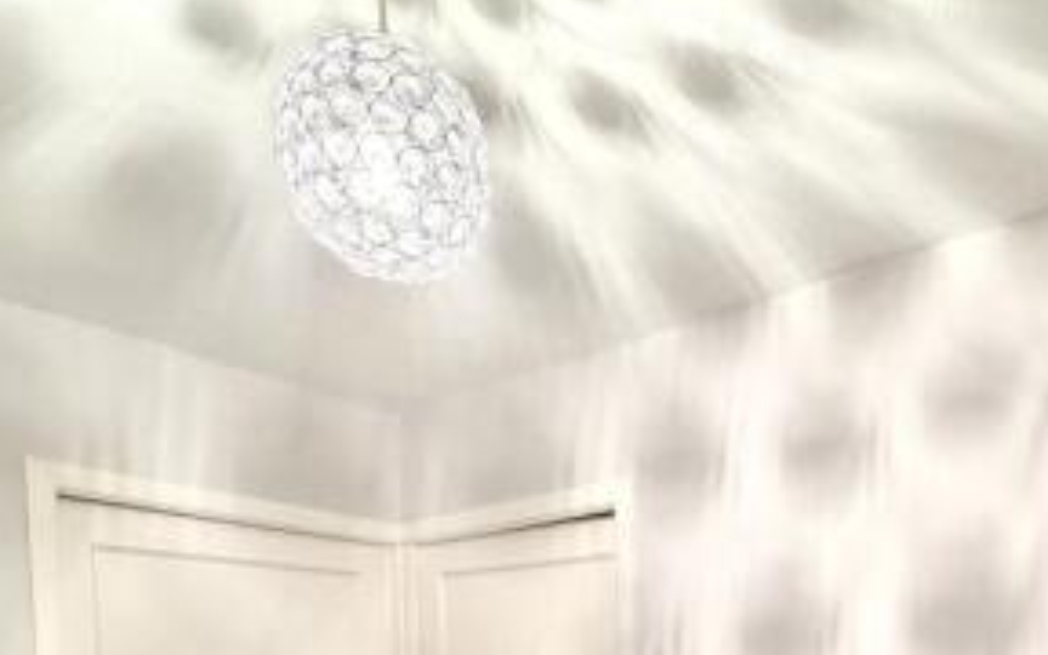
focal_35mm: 30
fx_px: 857
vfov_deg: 34.7
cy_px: 755
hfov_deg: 60.7
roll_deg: +0.3
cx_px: 733
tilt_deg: -4.8
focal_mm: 2.22
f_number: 2.2
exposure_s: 1/100
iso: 250
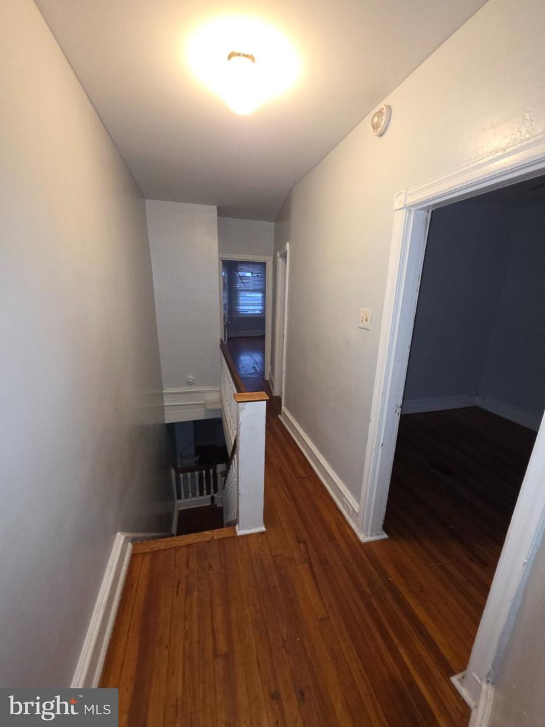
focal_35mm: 13
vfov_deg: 106.2
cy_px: 364
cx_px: 272
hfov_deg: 89.9
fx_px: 273
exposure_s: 1/30
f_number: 1.9
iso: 200
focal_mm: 2.2
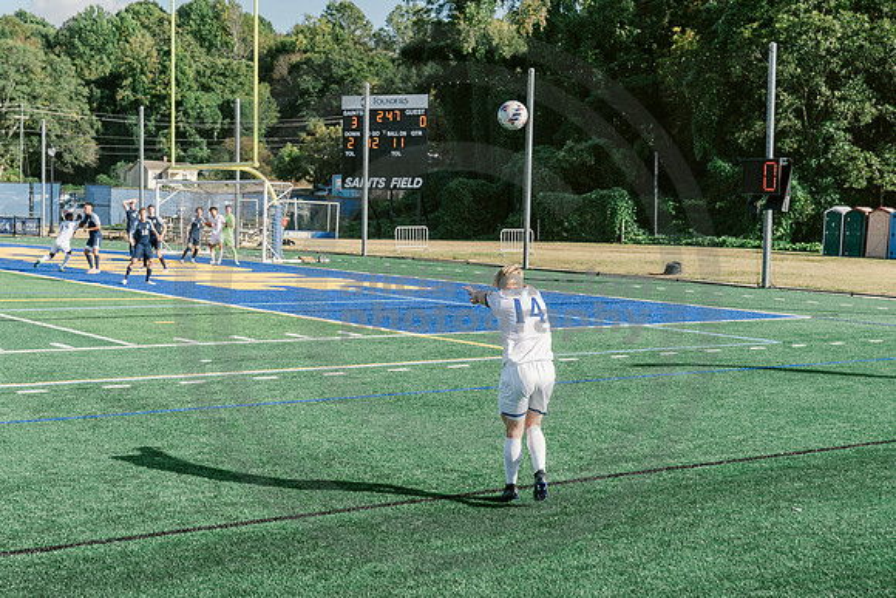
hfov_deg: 35.6
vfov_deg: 24.2
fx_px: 1394
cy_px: 299
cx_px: 448
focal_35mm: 56
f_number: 5.6
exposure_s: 1/2500
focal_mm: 56
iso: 640
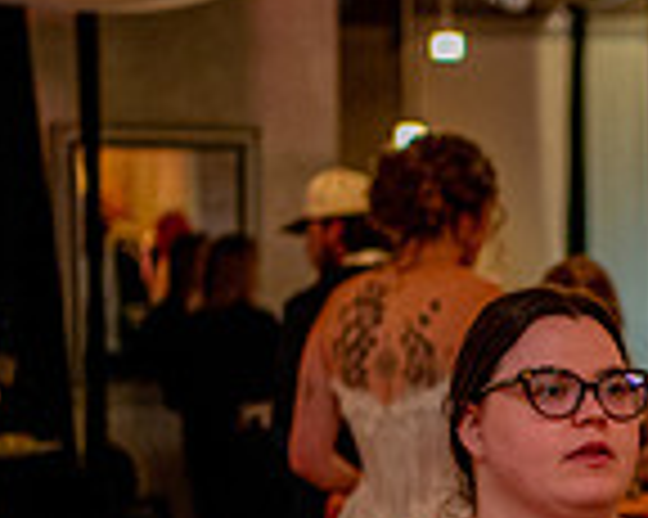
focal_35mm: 199
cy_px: 518
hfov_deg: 9.5
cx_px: 958
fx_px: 3814
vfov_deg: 7.7
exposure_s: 1/250
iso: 2500
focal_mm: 52
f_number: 2.8
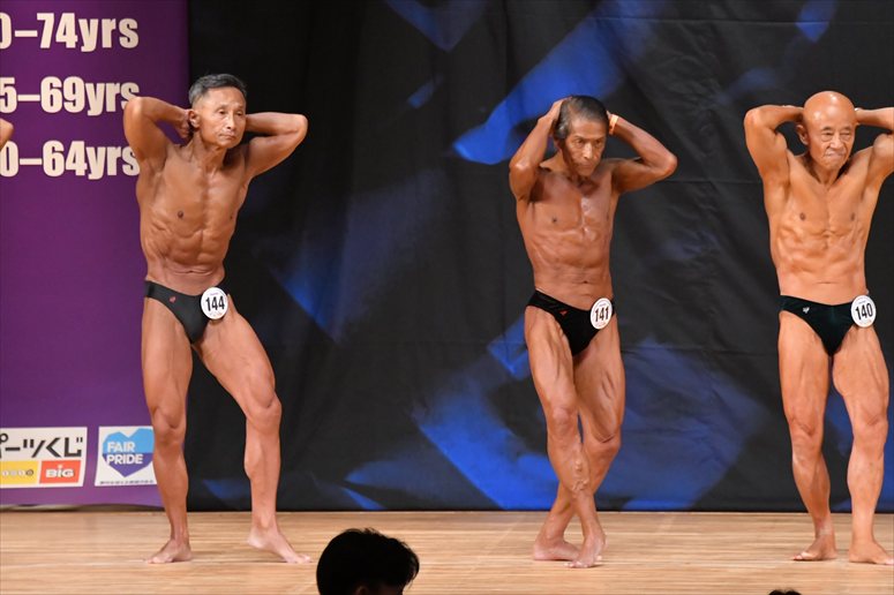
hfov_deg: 6.9
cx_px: 447
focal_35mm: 300
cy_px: 298
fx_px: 7446
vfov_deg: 4.6
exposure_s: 1/400
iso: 6400
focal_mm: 200
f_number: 5.6
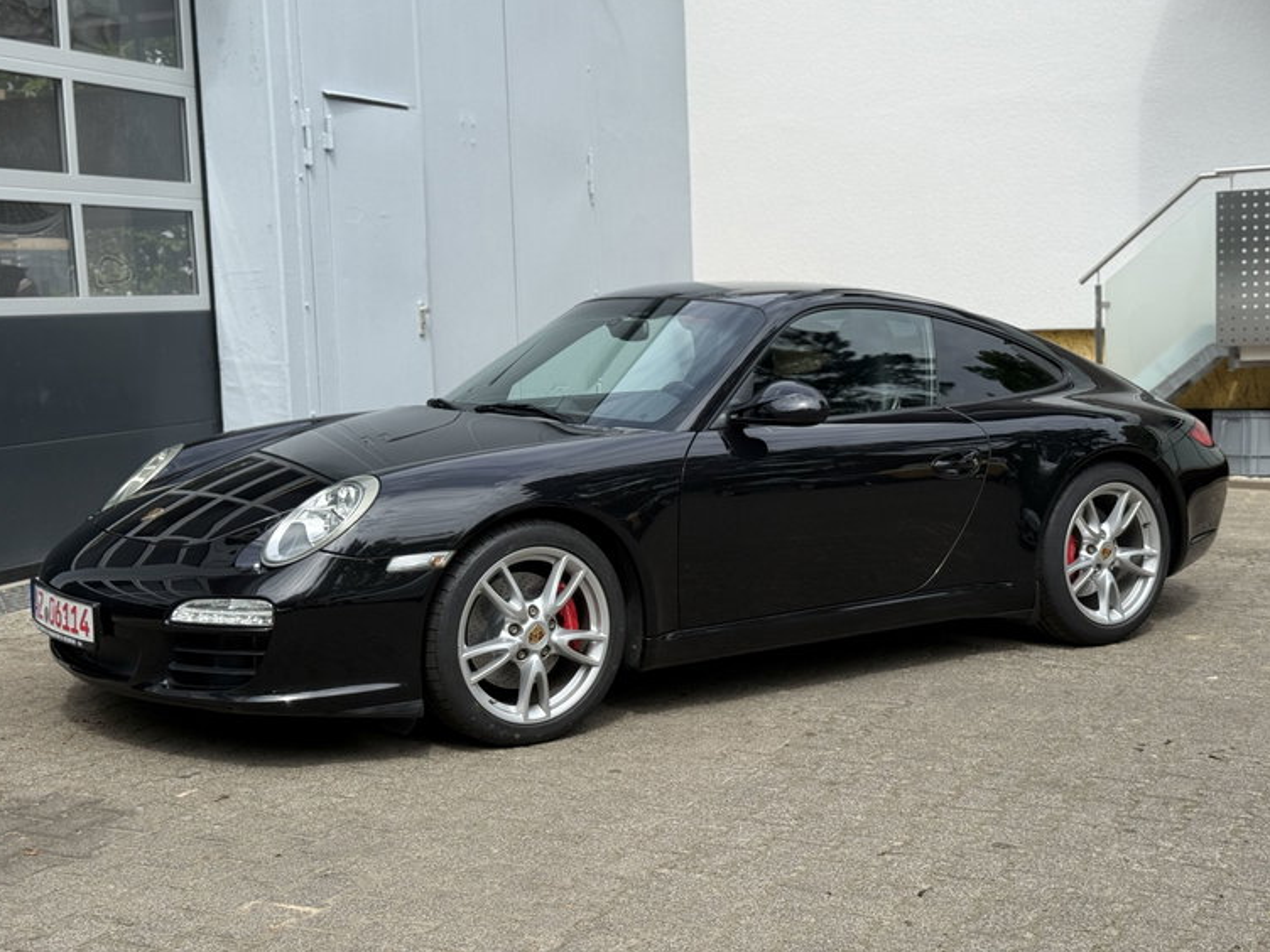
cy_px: 468
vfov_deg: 29.7
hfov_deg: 38.9
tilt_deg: -3.9
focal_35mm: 49
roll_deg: +2.5
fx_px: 1798
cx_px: 628
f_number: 1.78
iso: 80
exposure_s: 1/3891
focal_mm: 6.76
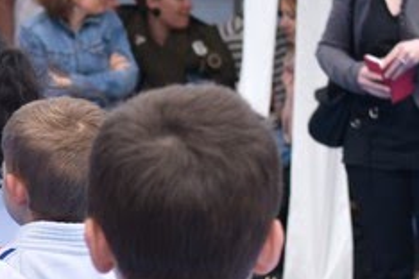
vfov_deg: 4.2
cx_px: -353
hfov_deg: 6.1
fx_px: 3817
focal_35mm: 328
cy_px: 6
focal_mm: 50
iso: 100
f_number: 4.5
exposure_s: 1/500
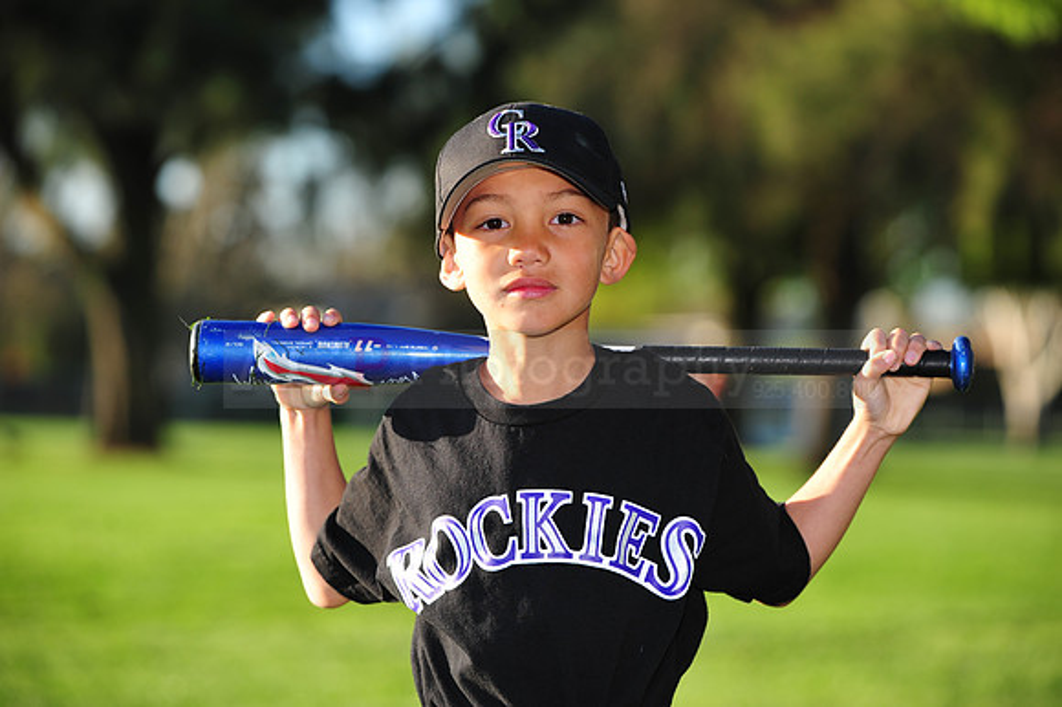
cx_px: 531
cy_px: 354
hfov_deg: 15.8
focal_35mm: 130
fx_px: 3833
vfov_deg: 10.5
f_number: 4.5
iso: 200
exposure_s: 1/640
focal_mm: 130
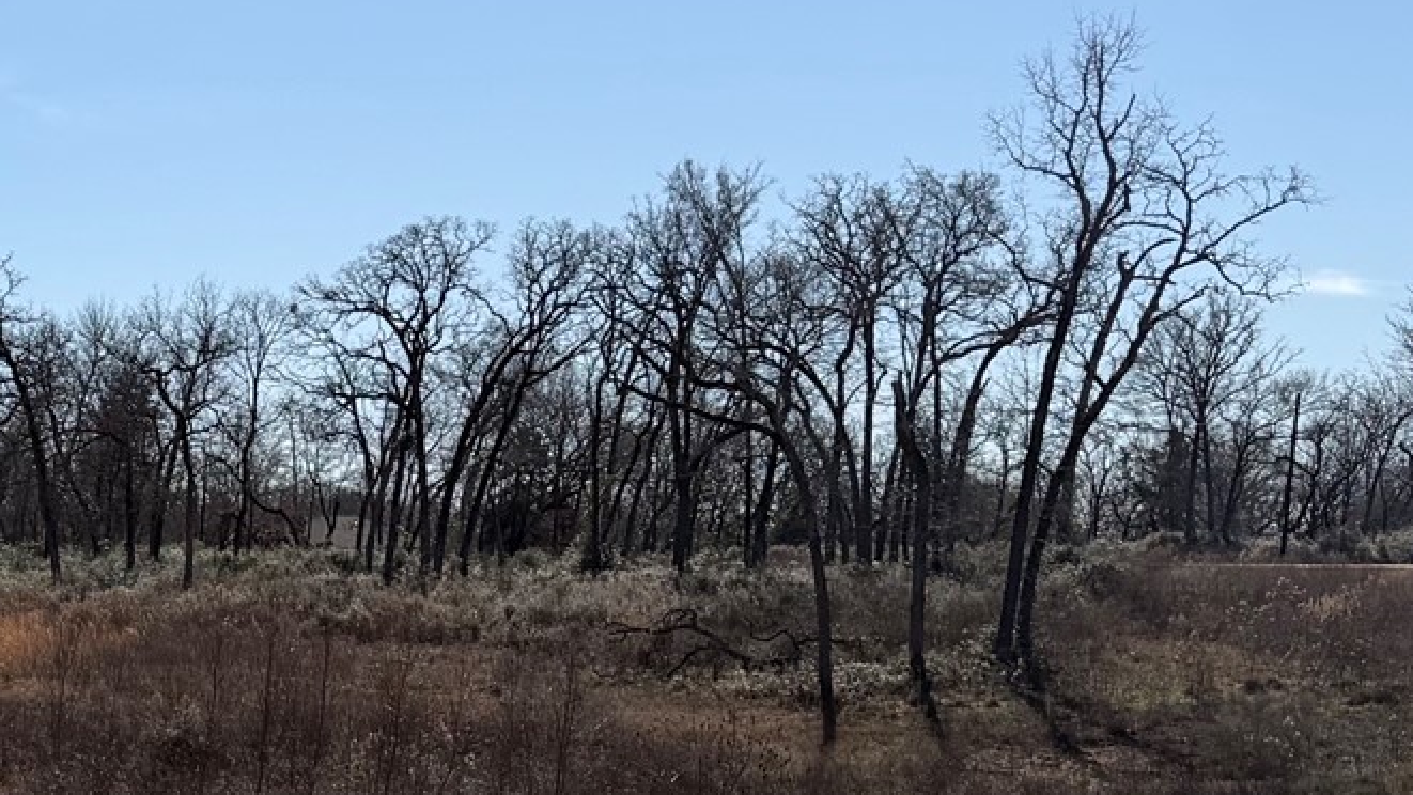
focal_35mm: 81
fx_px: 3035
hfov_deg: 23.9
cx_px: -274
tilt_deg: -5.4
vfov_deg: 14.5
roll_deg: +0.0
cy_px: 895
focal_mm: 6.76
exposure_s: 1/8130
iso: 80
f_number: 1.78
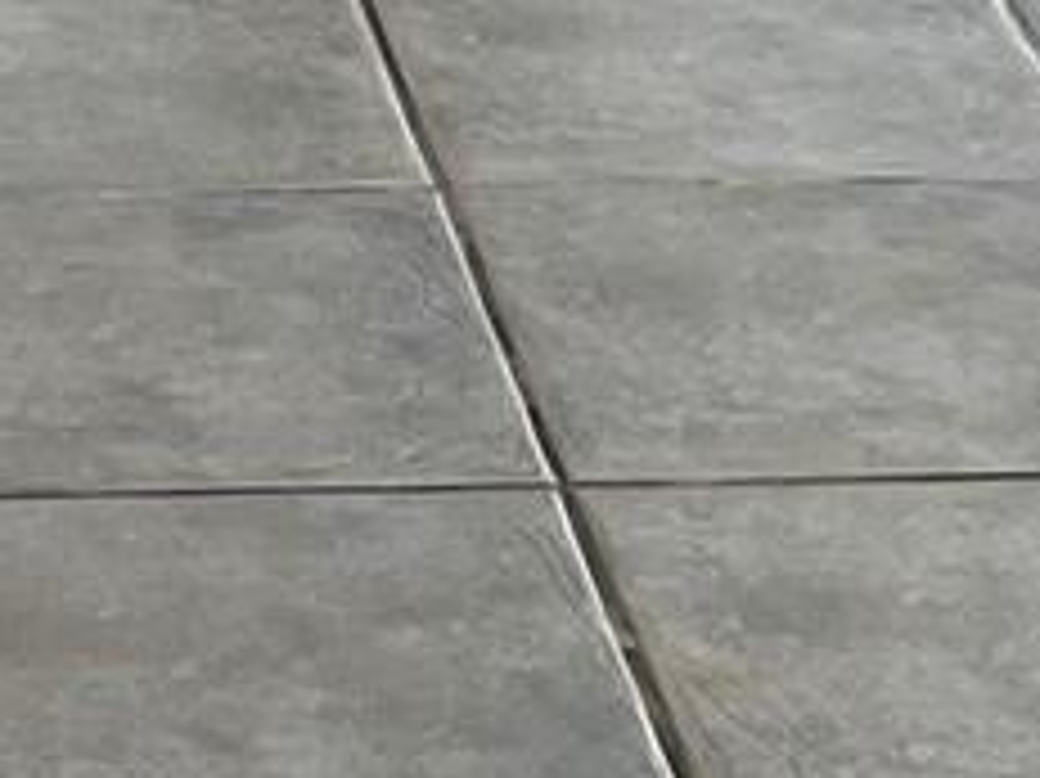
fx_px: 6036
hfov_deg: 9.6
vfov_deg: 7.1
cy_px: -827
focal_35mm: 201
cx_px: -441
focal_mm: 3
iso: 32
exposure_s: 1/120
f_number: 1.8
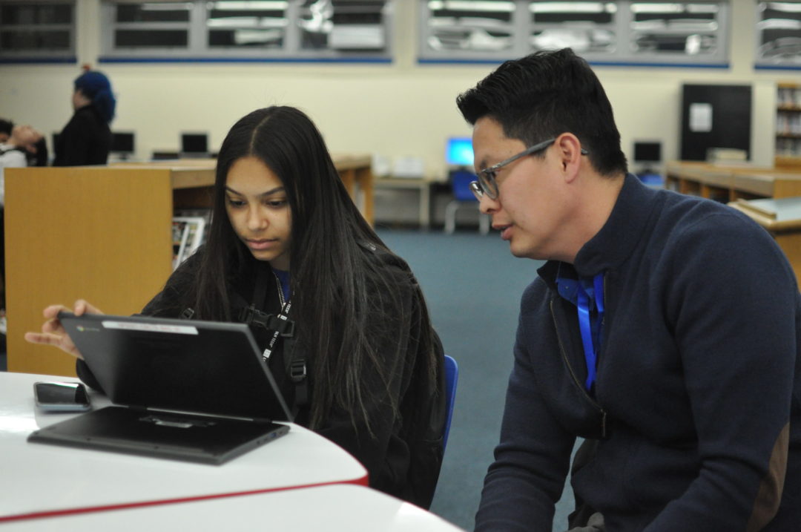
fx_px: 1167
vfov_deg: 25.7
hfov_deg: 37.9
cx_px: 400
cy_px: 266
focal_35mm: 52
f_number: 1.8
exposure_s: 1/500
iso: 1600
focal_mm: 35
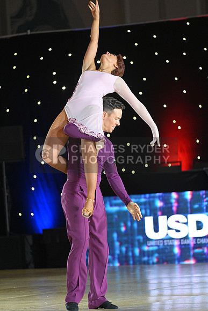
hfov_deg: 7.2
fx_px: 1646
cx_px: 104
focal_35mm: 190
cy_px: 156
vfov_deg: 10.8
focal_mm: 190
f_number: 4
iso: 2000
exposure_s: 1/250
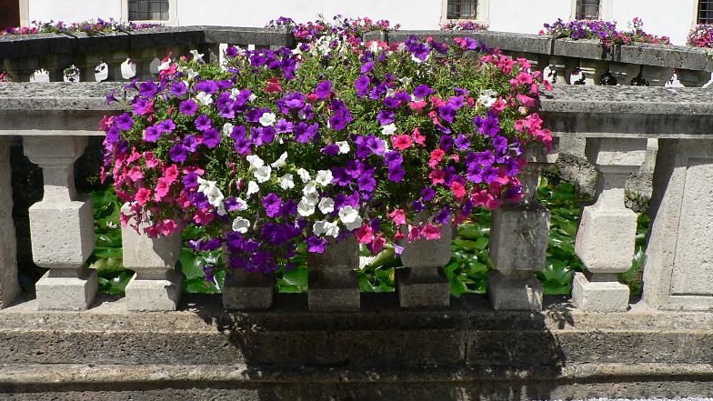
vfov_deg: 29.6
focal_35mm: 40
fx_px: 756
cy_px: 152
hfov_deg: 50.5
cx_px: 360
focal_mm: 6
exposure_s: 1/500
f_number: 5.6
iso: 80
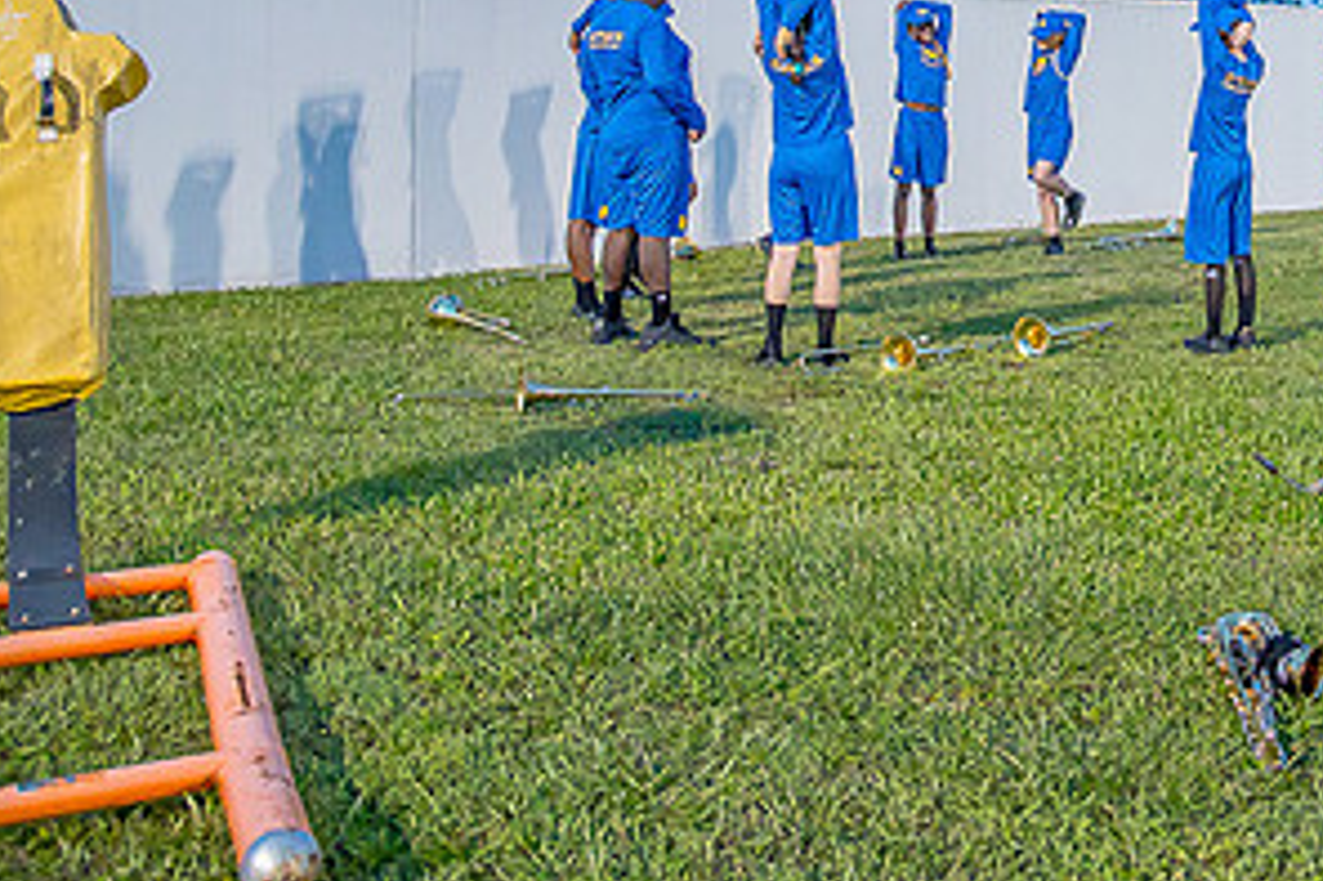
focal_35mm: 47
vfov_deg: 27.3
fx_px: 1726
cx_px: 1073
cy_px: 36
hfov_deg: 40.1
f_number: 4
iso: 1250
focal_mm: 24
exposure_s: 1/250
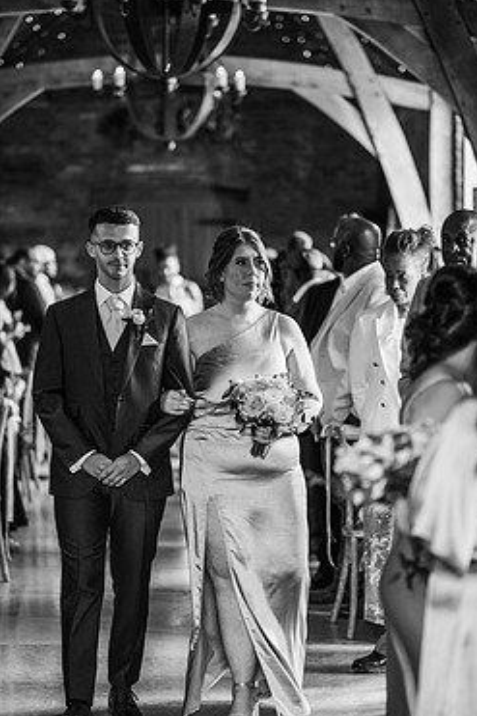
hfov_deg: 13.3
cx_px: 223
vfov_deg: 19.8
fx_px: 2049
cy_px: 361
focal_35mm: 103
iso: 800
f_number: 1.8
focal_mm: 85
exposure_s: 1/200
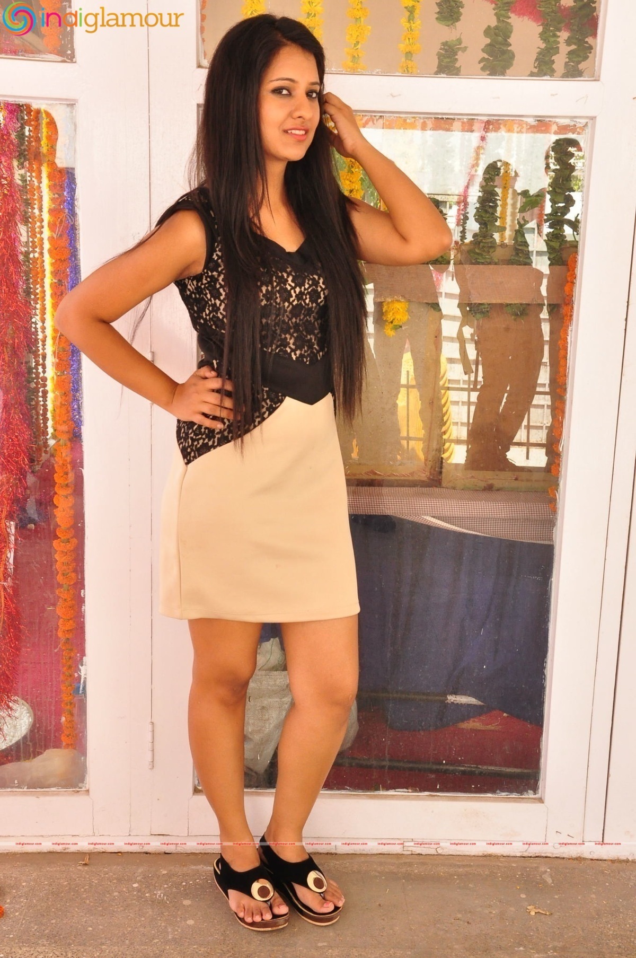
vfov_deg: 41.2
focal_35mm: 48
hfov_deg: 28.0
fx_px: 1275
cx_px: 318
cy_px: 479
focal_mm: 32
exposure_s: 1/125
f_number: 10
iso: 1250
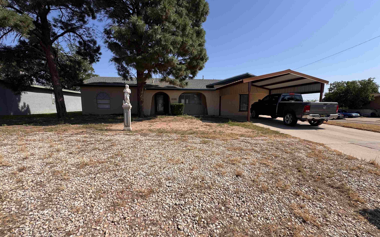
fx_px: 155
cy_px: 125
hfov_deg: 101.5
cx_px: 190
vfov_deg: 74.7
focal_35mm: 15
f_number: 2.2
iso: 50
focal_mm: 2.22
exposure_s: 1/2342
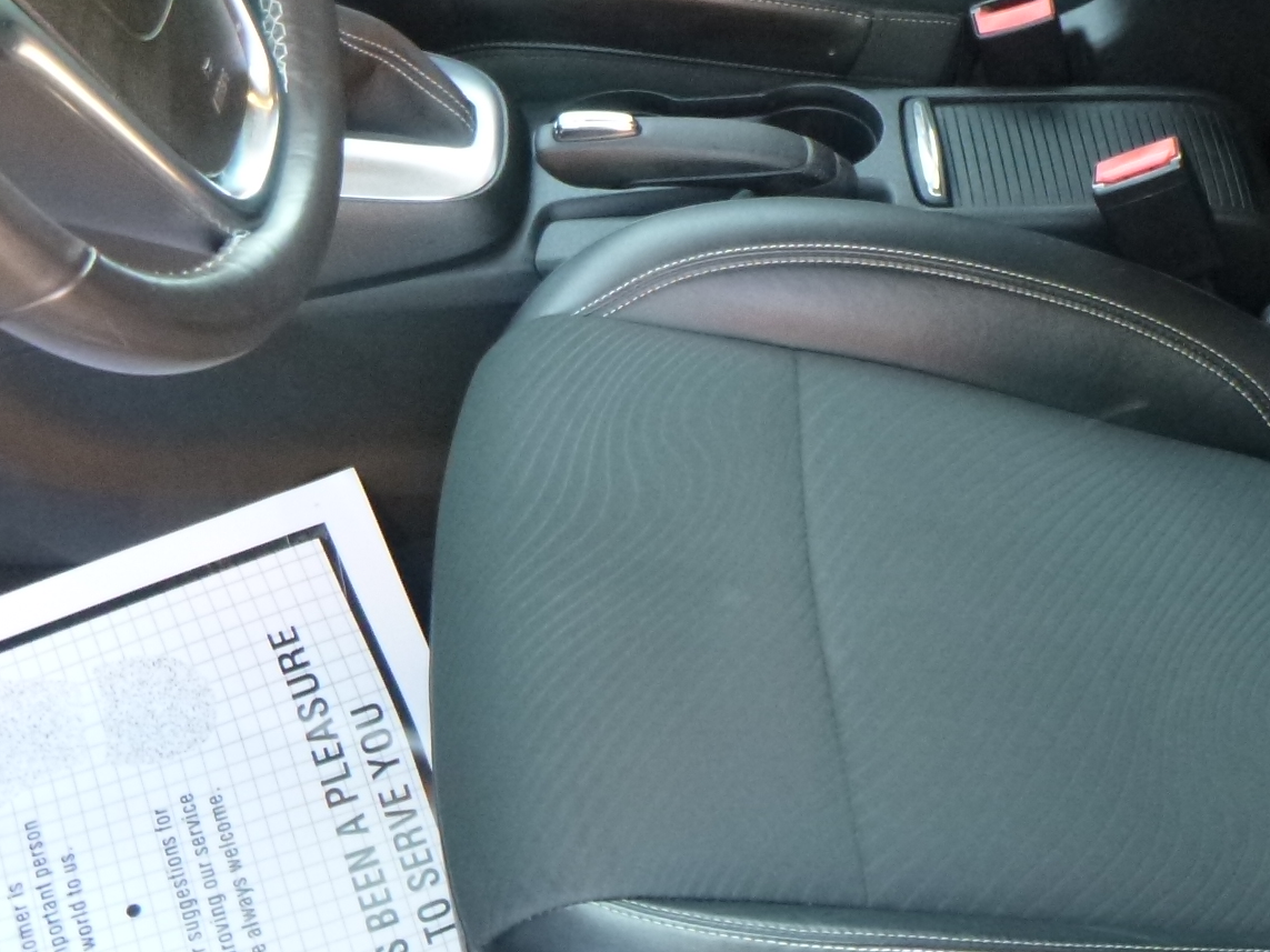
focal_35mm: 56
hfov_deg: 34.4
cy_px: 621
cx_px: 614
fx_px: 2054
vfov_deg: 26.0
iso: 400
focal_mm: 4.5
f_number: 3.9
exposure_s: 1/8
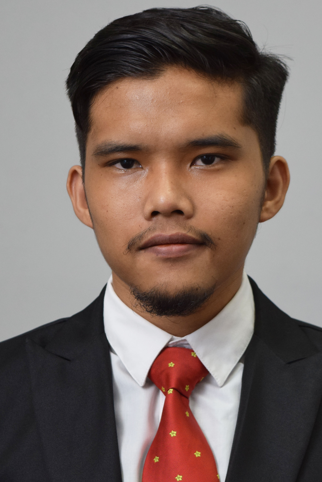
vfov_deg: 15.1
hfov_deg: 10.1
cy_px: 295
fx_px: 1822
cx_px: 168
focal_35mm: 136
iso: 640
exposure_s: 1/50
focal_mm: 55
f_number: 5.6
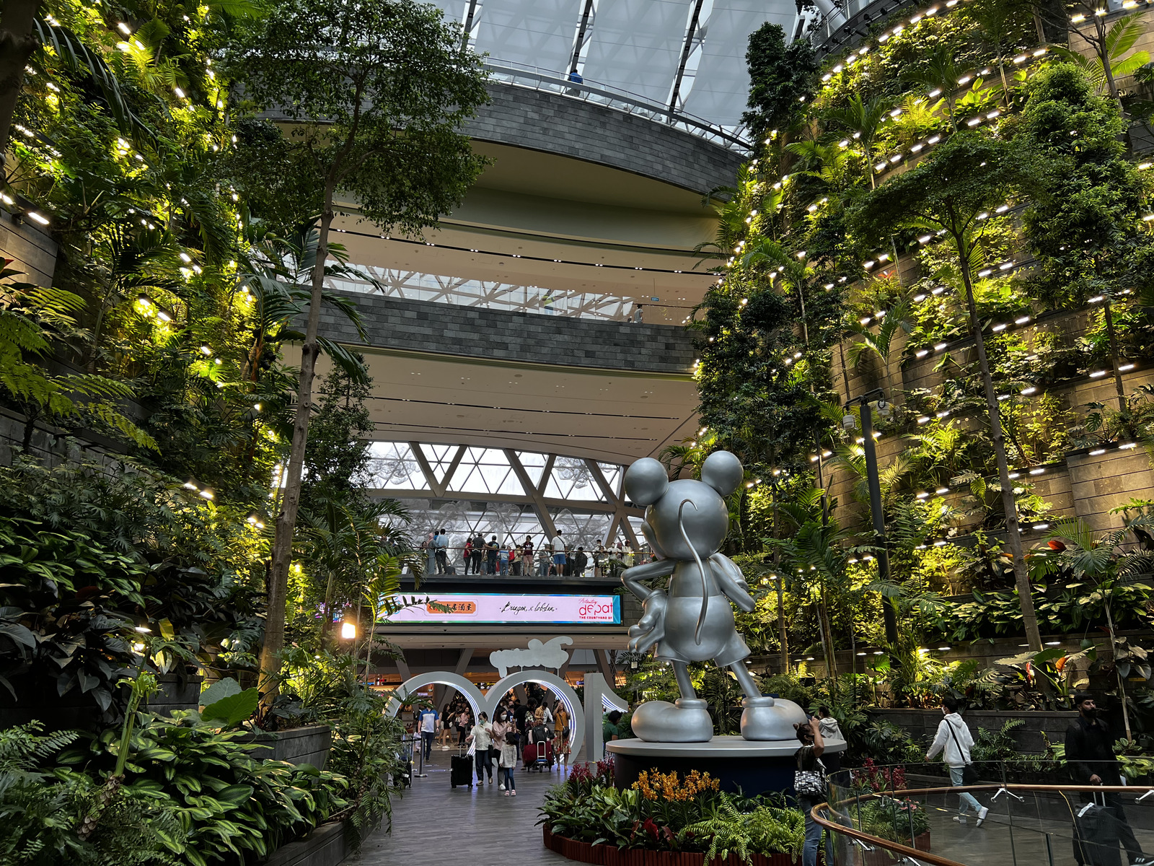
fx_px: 867
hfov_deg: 67.3
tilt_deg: +16.7
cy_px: 433
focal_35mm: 26
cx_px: 577
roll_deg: +1.5
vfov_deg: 53.1
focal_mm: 5.7
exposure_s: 1/100
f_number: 1.5
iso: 80
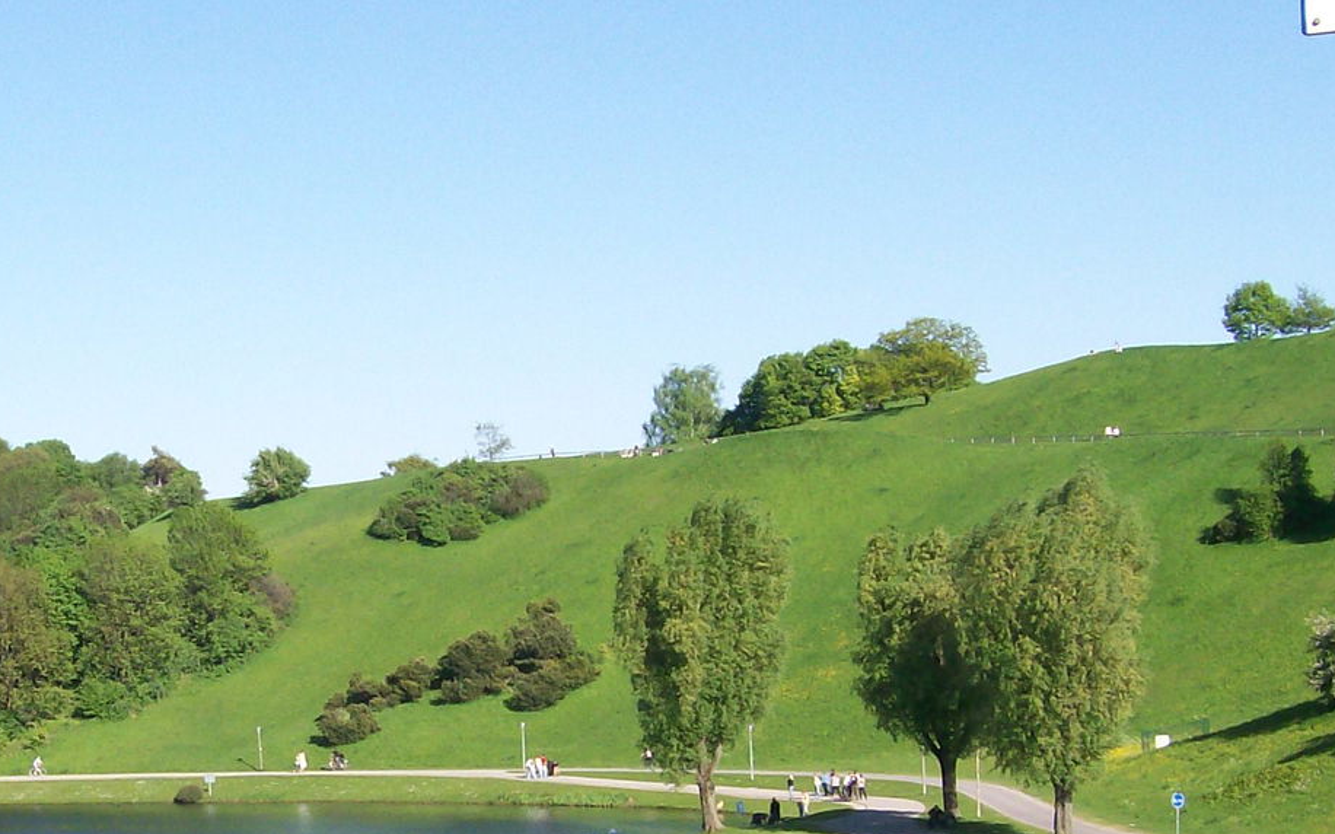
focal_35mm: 80
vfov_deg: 16.2
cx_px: 243
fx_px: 2910
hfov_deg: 25.3
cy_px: 665
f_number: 4.8
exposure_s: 1/390
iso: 80
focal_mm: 6
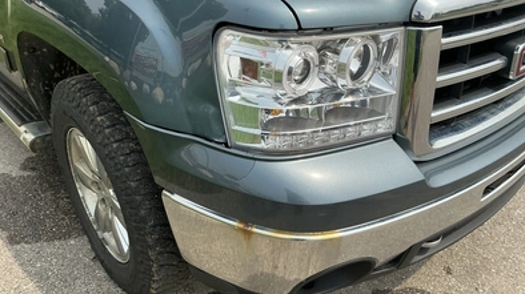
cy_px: 156
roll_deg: -3.4
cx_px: 262
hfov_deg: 62.7
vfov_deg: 37.7
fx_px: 431
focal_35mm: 31
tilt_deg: -26.0
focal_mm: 3
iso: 25
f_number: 1.8
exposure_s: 1/1342
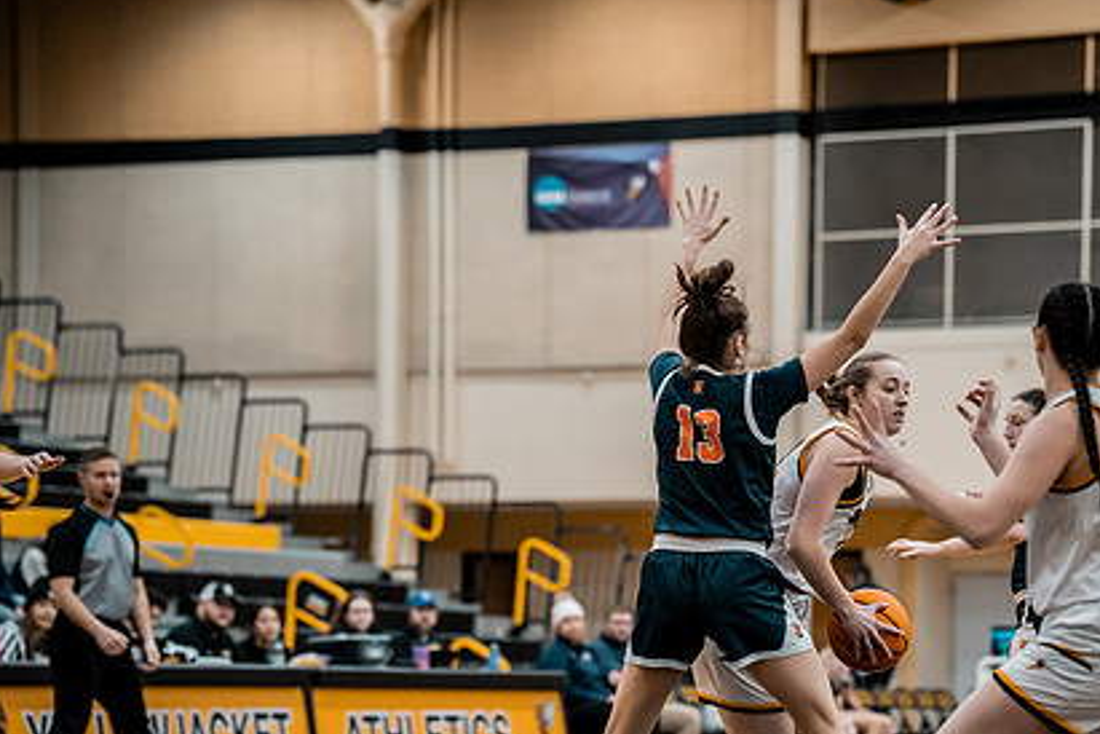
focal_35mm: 138
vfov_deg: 9.9
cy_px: 502
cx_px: 688
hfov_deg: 14.8
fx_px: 4216
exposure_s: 1/640
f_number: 2.8
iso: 1600
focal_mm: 96
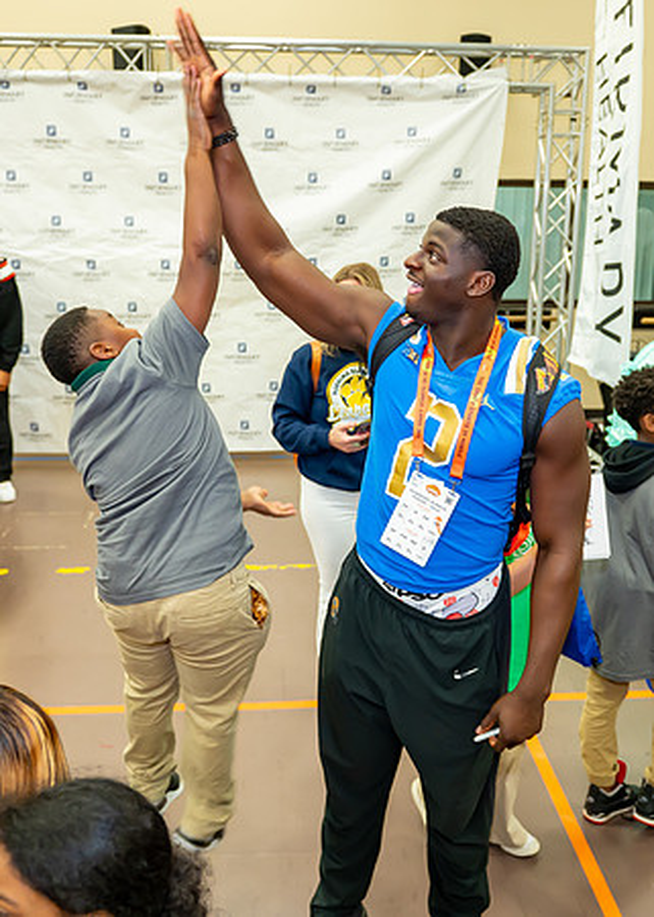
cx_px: 354
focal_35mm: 35
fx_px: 917
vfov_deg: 53.1
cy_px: 458
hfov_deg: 39.2
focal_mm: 24
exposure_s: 1/200
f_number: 2.8
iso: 1600
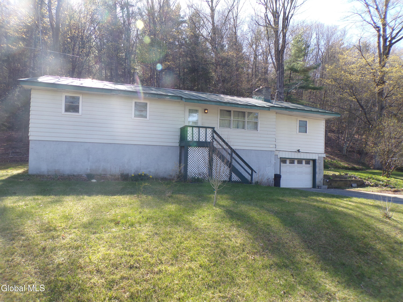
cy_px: 151
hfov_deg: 71.6
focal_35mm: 24
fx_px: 279
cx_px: 202
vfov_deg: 56.8
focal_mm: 4.3
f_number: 4.3
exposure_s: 1/125
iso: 80
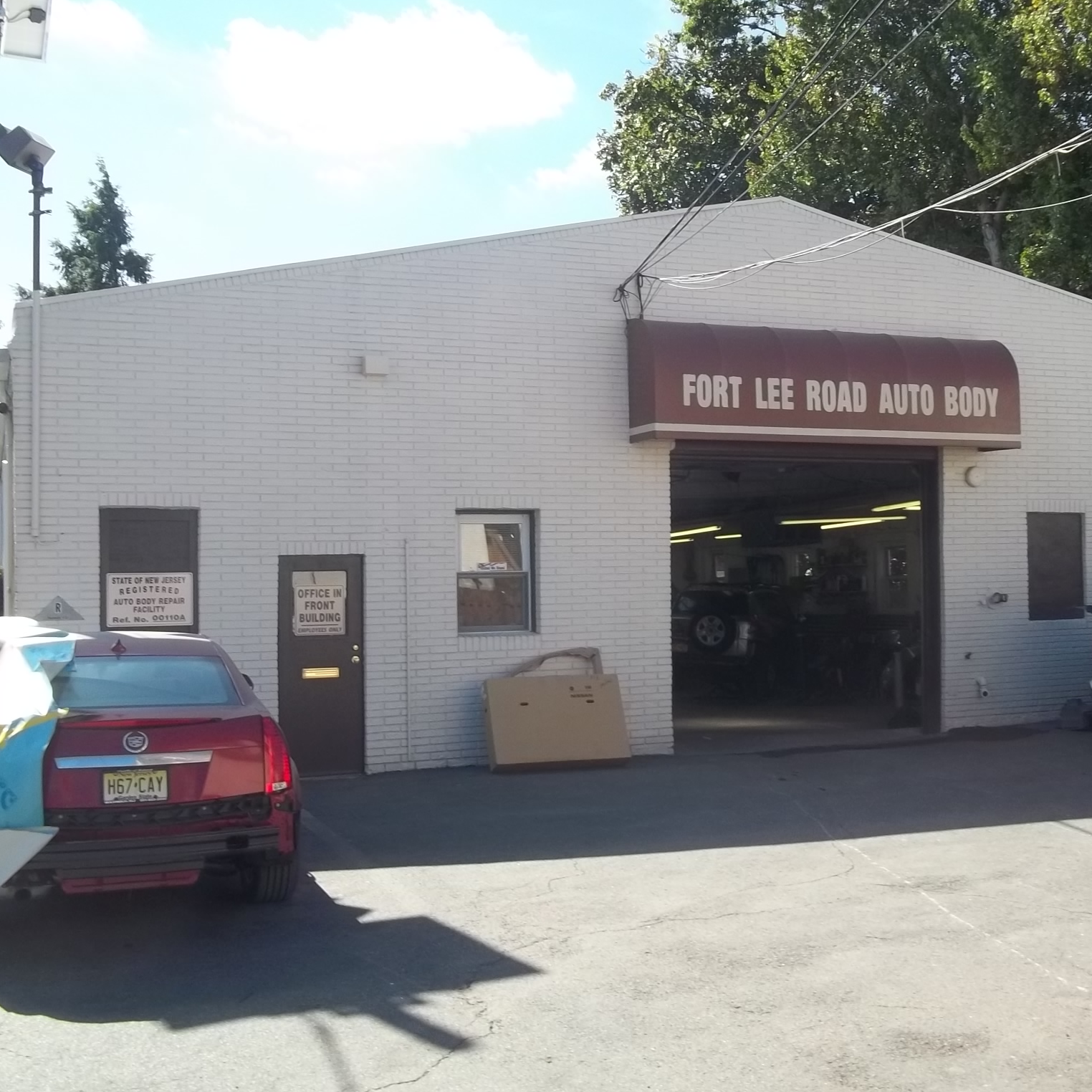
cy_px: 545
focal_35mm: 38
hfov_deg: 43.8
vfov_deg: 43.9
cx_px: 613
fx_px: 1356
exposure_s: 1/60
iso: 64
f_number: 8.8
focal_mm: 5.7
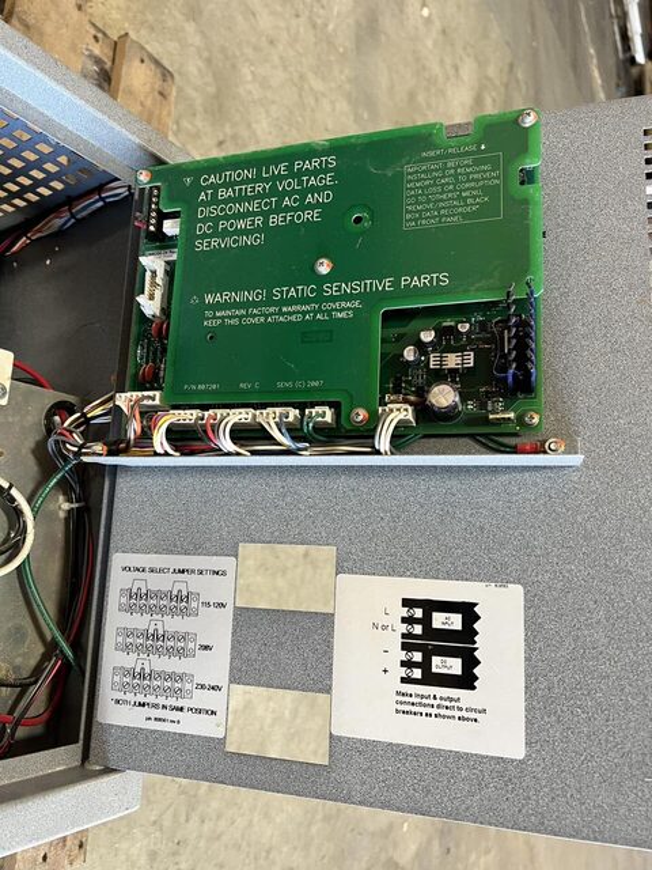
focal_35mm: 26
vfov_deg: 67.3
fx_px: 653
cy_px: 435
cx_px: 326
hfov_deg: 53.1
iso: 125
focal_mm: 5.7
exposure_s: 1/93
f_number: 1.5
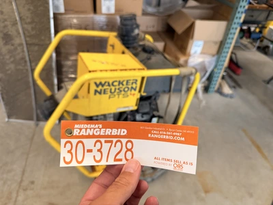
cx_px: 136
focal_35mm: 24
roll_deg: -5.7
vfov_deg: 56.8
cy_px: 102
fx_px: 189
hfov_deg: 71.6
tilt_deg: -35.6
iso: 200
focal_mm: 6.76
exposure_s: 1/60
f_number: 1.78
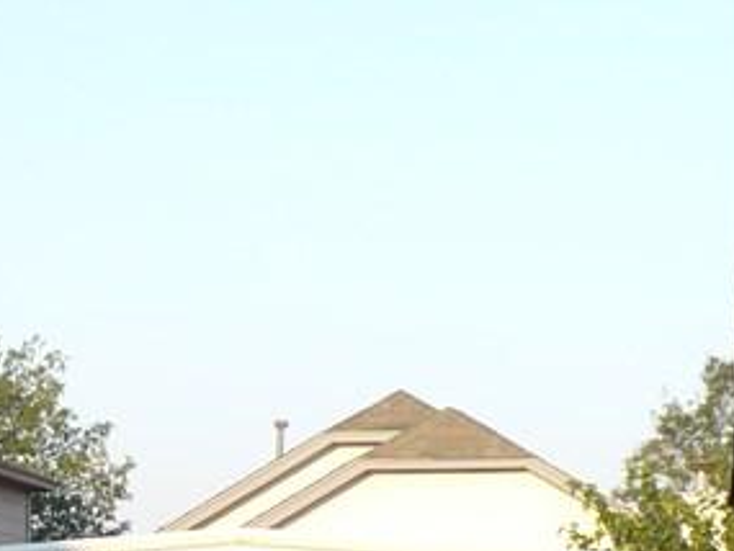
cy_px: 942
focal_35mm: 133
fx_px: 2821
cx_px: -100
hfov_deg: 14.4
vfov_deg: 10.6
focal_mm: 6.1
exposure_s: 1/320
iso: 100
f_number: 2.8
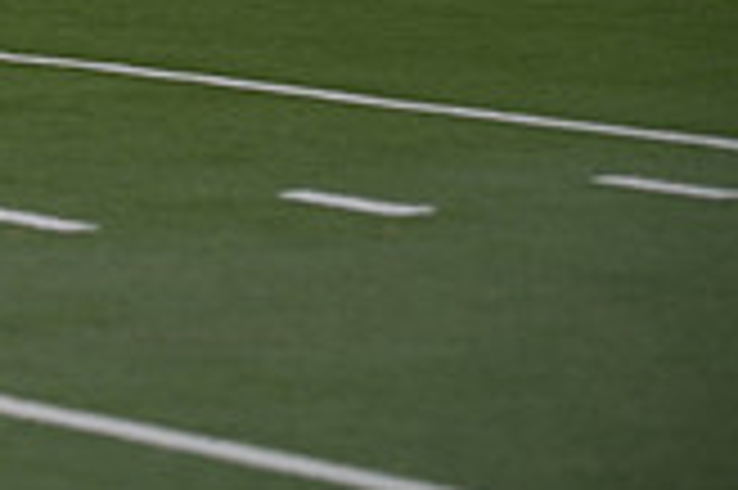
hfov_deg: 6.1
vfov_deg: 4.0
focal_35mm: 336
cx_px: -436
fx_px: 6881
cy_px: -375
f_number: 2.8
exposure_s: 1/200
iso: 72
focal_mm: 95
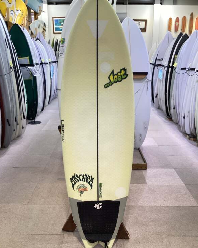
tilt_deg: -14.9
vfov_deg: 54.2
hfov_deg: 44.5
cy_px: 118
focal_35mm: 33
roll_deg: +0.3
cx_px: 97
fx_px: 242
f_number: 2.4
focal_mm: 3.3
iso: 64
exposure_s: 1/50
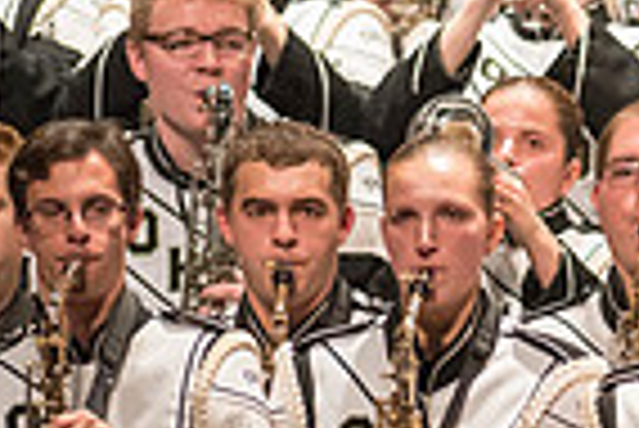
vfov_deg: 1.1
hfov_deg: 1.7
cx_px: 1210
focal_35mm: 1224
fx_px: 21748
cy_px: -101
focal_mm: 300
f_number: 2.8
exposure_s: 1/500
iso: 4000
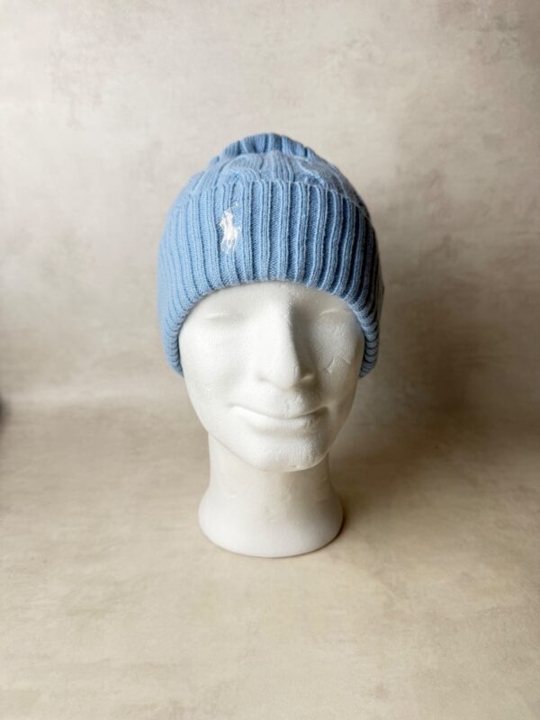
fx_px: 499
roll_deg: +0.5
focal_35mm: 24
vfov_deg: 71.6
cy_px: 360
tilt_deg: -20.1
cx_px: 270
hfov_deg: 56.8
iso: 80
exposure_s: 1/100
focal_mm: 6.76
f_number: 1.78
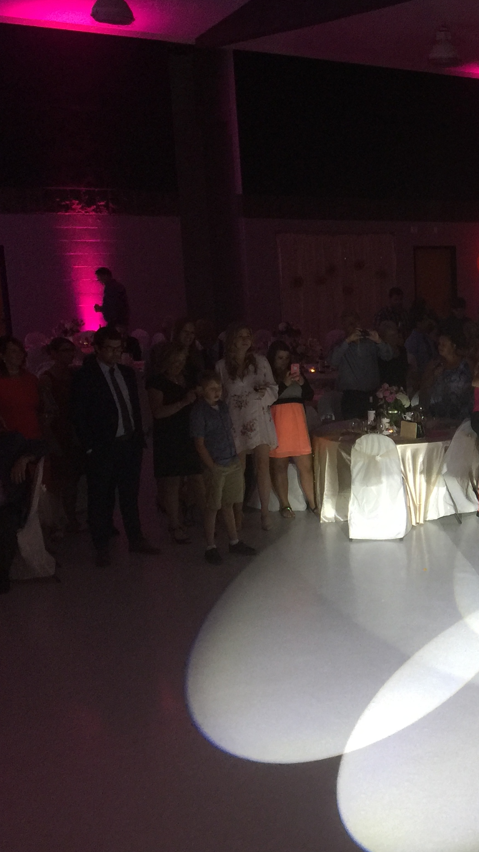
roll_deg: -0.7
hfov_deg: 21.6
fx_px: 1129
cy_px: 490
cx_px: 625
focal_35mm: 50
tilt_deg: -13.4
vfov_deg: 41.2
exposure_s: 1/15
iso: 50
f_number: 2.2
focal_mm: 4.15
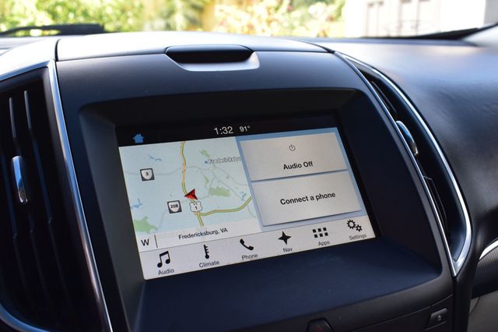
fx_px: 560
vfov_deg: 33.0
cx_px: 249
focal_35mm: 40
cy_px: 166
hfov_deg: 47.9
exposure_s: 1/80
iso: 400
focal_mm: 27
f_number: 8
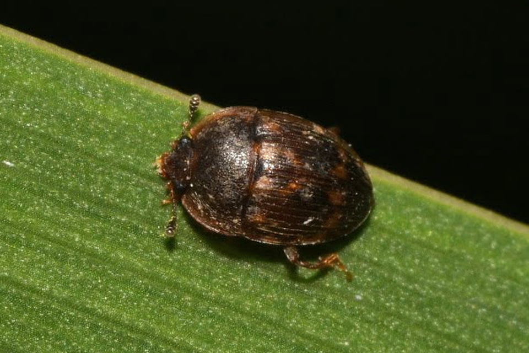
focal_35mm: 158
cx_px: 264
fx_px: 2314
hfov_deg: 13.0
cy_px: 176
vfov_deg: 8.7
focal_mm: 105
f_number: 32
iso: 250
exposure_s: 1/60
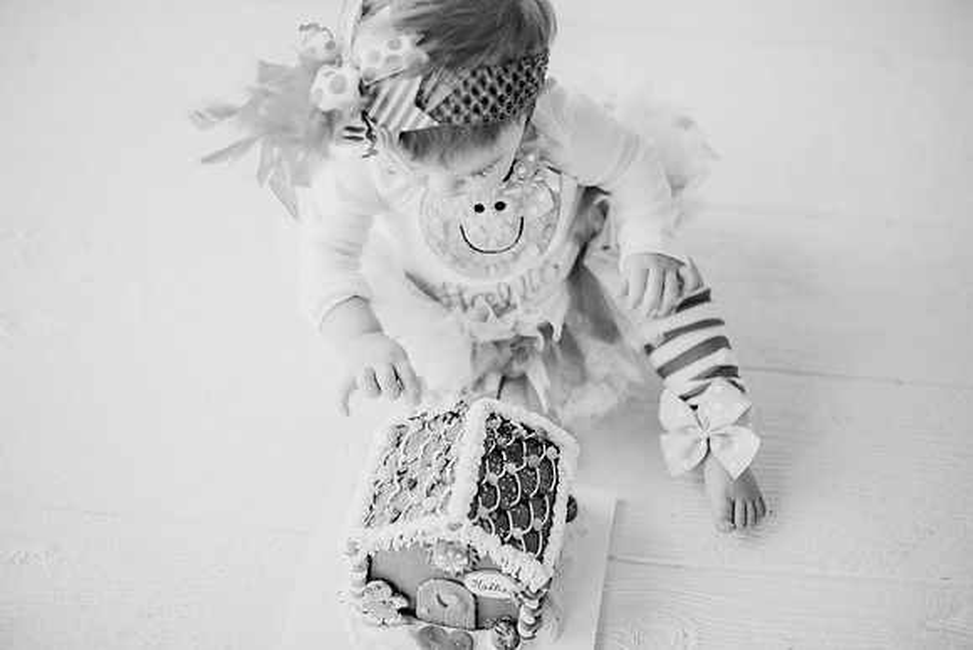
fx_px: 1352
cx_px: 486
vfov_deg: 27.0
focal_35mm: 50
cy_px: 325
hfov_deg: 39.6
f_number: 1.8
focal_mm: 50
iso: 640
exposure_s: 1/640
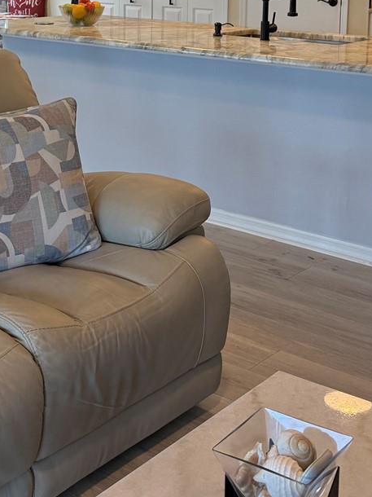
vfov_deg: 29.9
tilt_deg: -8.1
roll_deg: -0.5
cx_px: 155
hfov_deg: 23.2
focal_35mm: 63
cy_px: 86
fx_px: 903
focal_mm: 6.76
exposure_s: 1/132
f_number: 1.78
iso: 200
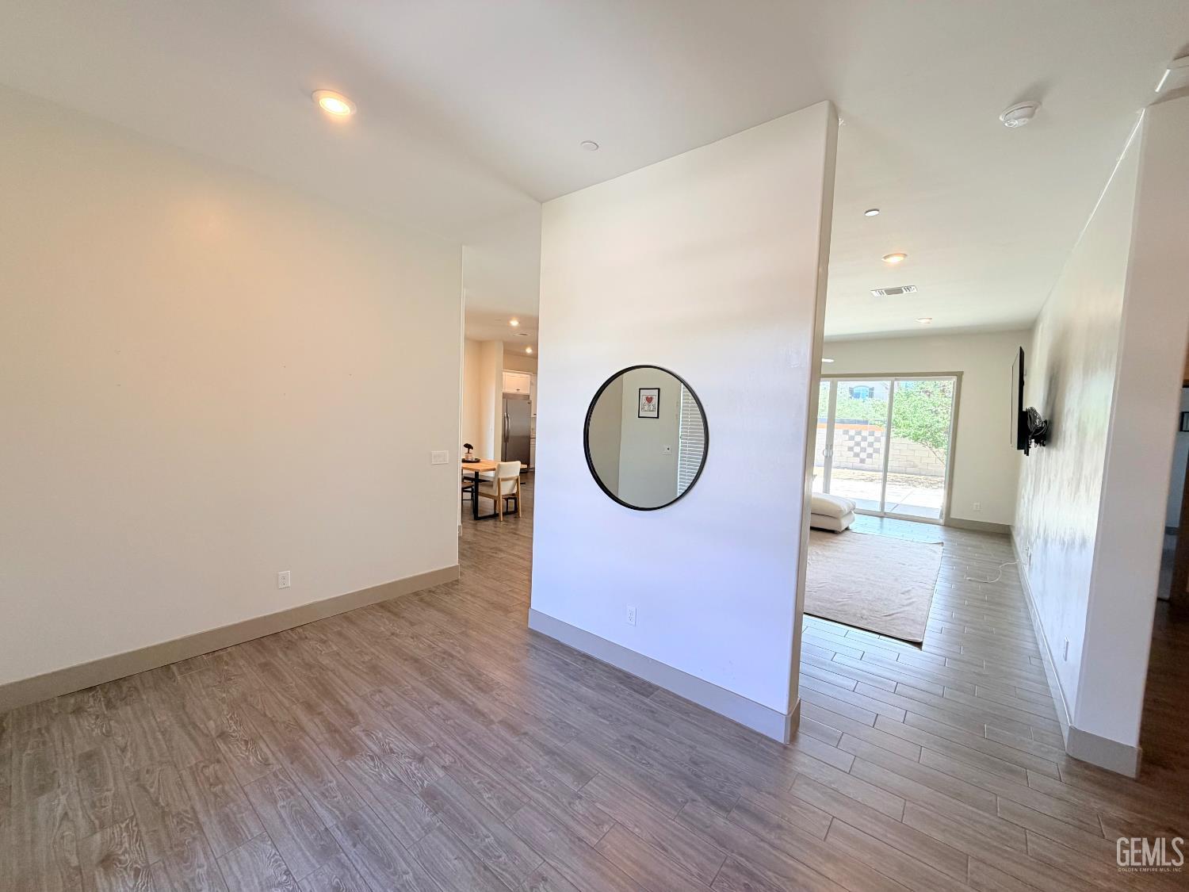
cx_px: 594
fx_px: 481
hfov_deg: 102.1
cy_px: 446
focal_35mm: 14
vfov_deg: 85.7
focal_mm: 2.22
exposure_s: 1/120
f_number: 2.2
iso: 125
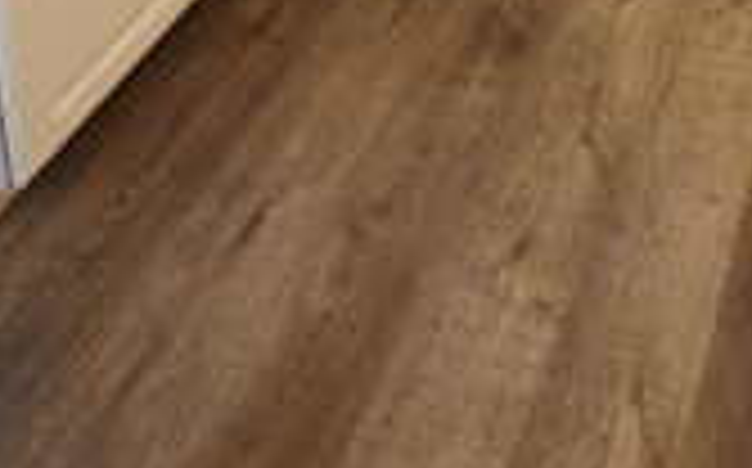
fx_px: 1126
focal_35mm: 55
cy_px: -630
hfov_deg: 33.9
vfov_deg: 15.1
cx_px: 741
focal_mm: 2.2
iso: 250
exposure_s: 1/120
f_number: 1.9
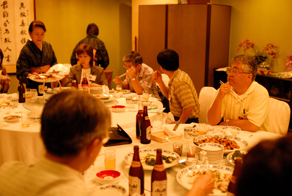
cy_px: 98
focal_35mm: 42
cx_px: 146
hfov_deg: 46.3
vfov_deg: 32.0
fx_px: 341
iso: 800
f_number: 2
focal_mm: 28
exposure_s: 1/100
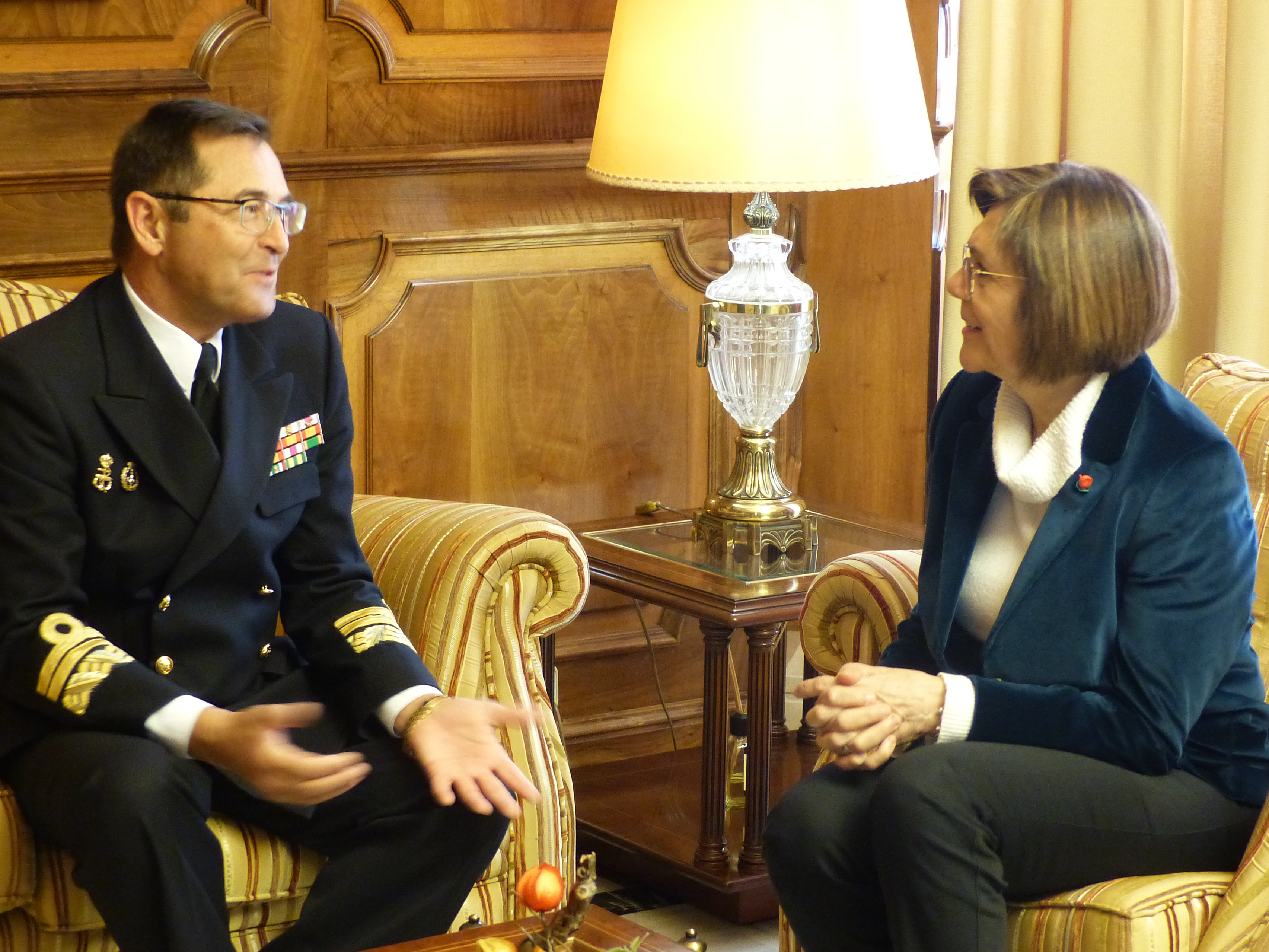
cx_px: 581
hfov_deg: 22.2
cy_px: 492
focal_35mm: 88
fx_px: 3226
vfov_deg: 16.8
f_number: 2.8
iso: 400
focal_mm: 13.5
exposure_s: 1/13
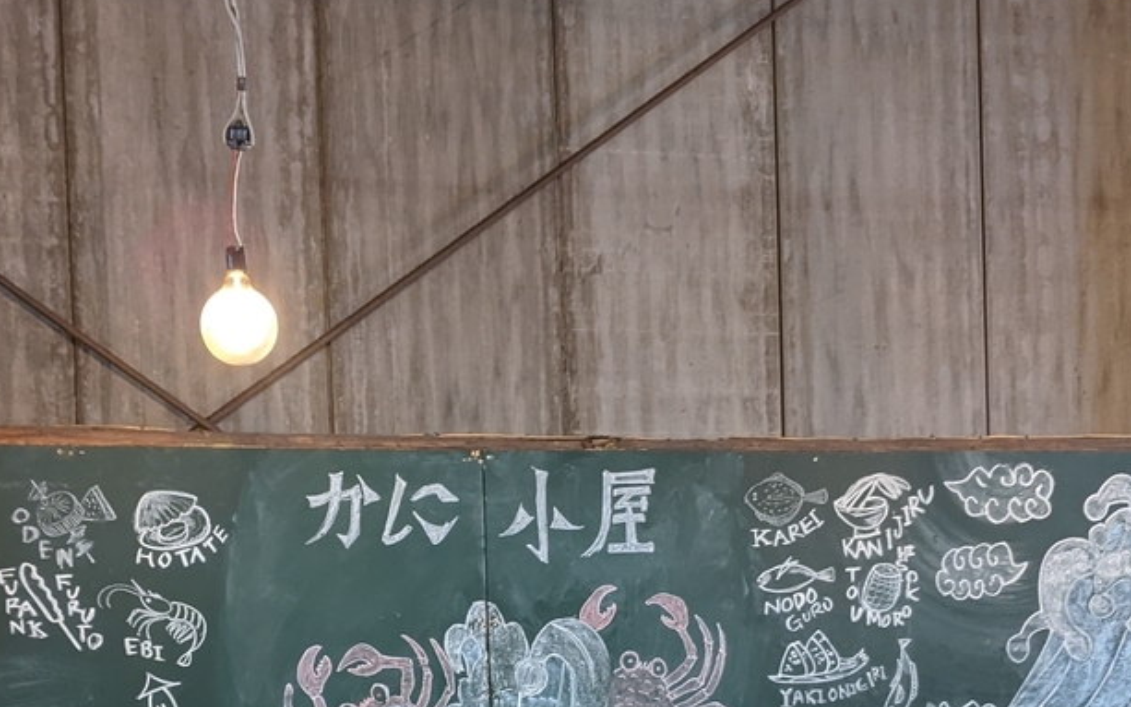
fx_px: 1726
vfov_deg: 22.1
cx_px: 493
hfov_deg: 36.2
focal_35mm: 56
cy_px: 746
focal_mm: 4.44
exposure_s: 1/24
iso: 152
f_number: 1.8
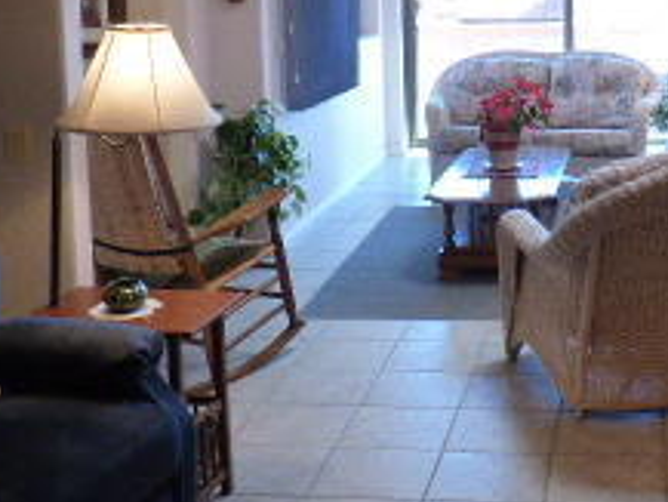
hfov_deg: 32.1
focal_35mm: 59
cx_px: 493
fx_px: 1139
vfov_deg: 24.2
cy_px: 59
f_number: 2.8
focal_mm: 3.58
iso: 400
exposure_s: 1/60
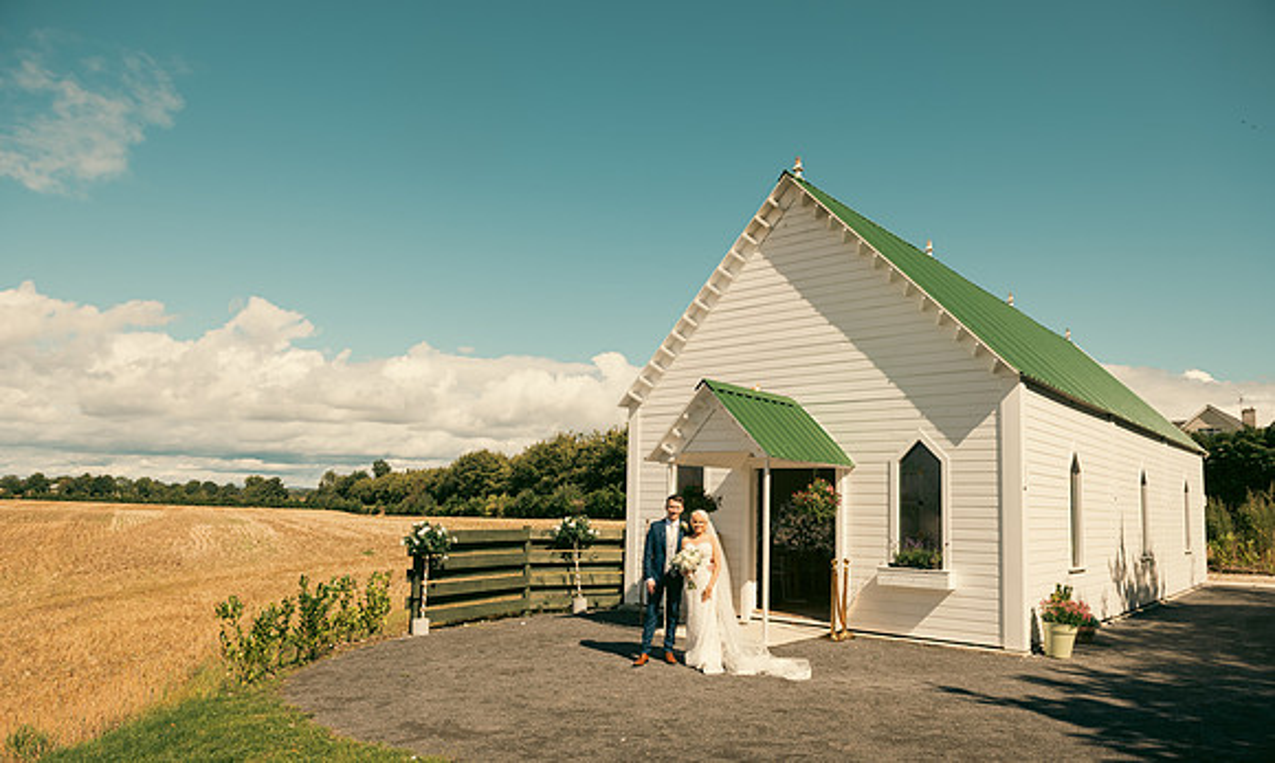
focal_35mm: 25
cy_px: 425
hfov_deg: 73.7
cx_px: 638
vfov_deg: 48.2
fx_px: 850
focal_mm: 24
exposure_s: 1/1000
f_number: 5.6
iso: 100
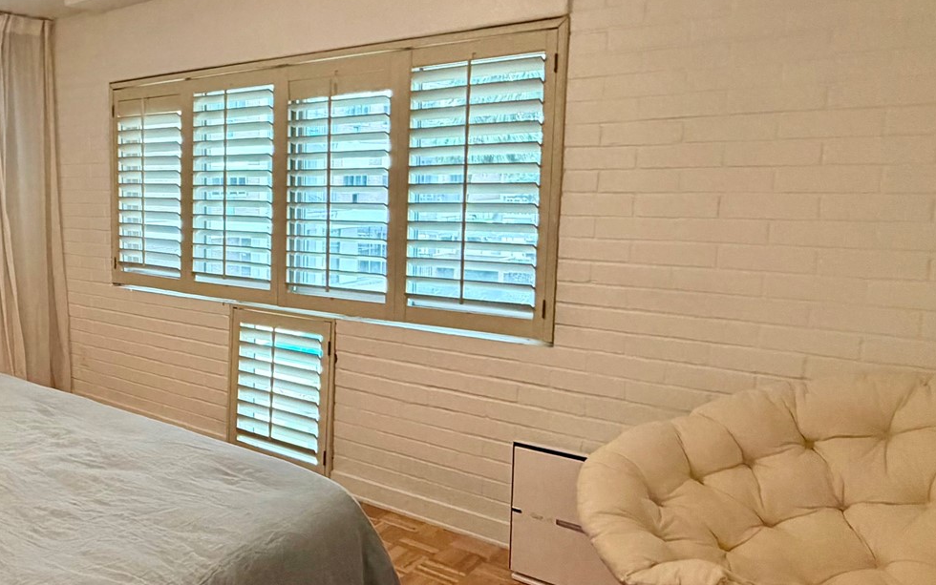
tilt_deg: -6.1
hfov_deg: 54.4
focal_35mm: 31
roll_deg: +2.5
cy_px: 264
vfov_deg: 40.6
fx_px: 791
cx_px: 117
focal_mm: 2.22
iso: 320
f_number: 2.2
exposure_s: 1/60
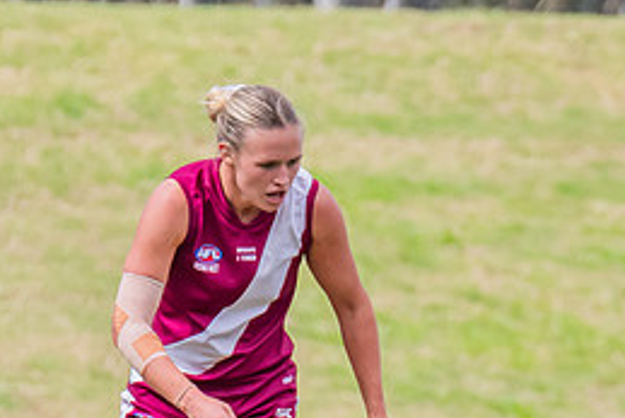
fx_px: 28609
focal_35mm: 1647
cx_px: 818
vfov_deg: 0.8
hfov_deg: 1.3
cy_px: 441
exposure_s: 1/1250
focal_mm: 380
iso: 800
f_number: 9
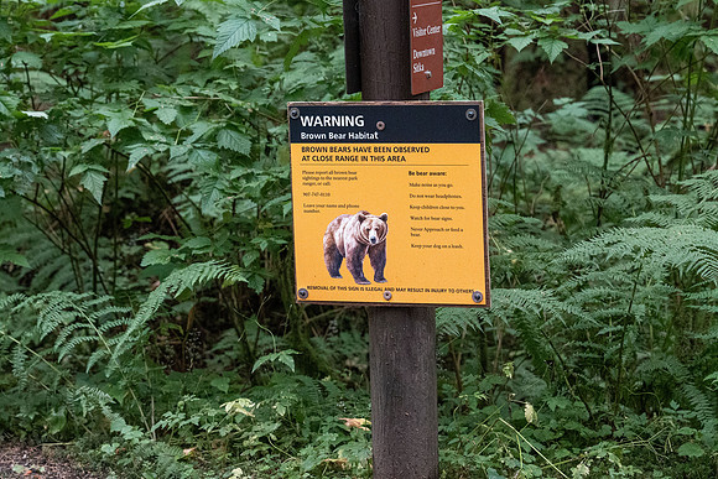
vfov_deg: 13.0
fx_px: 2095
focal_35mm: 105
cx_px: 359
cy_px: 240
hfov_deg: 19.5
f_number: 4
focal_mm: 70
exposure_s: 1/600
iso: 5000
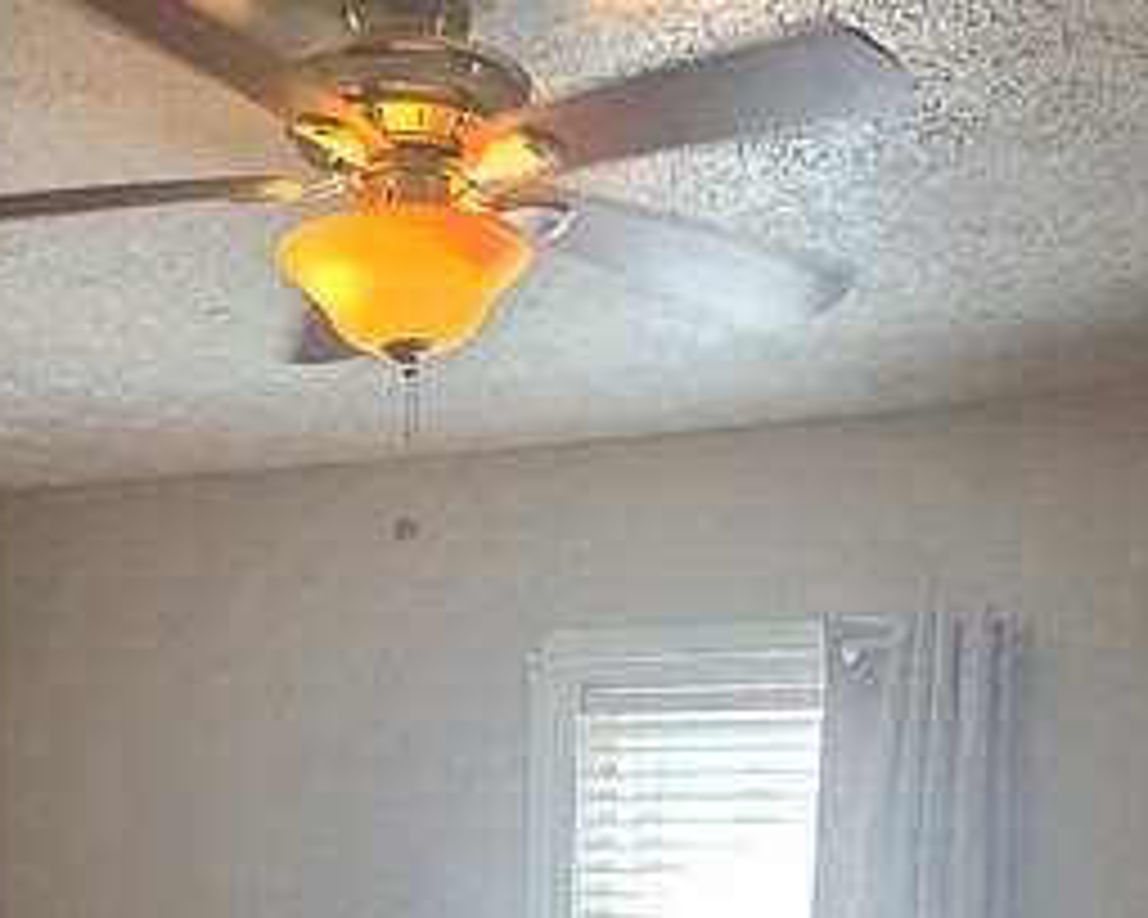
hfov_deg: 36.6
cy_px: 1224
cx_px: 518
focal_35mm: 51
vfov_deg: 25.2
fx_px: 1733
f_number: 1.9
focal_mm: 2.2
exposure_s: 1/120
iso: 200
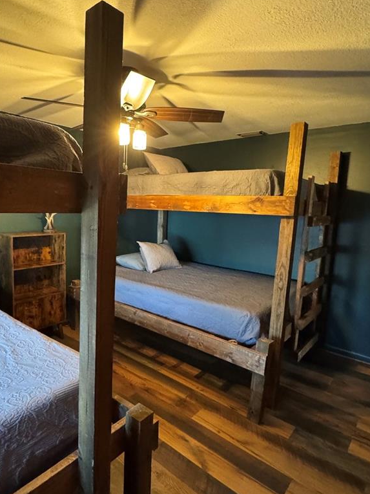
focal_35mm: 22
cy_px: 244
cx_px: 148
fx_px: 314
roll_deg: -1.4
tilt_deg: -6.9
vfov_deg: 76.4
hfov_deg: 60.6
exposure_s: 1/40
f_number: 2.2
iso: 1000
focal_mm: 2.22
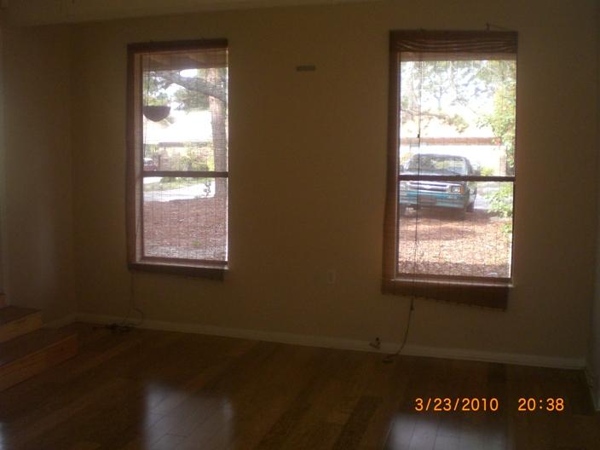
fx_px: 659
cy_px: 225
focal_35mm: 38
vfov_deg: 37.7
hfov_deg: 49.0
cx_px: 300
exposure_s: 1/100
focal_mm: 6.3
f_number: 3.1
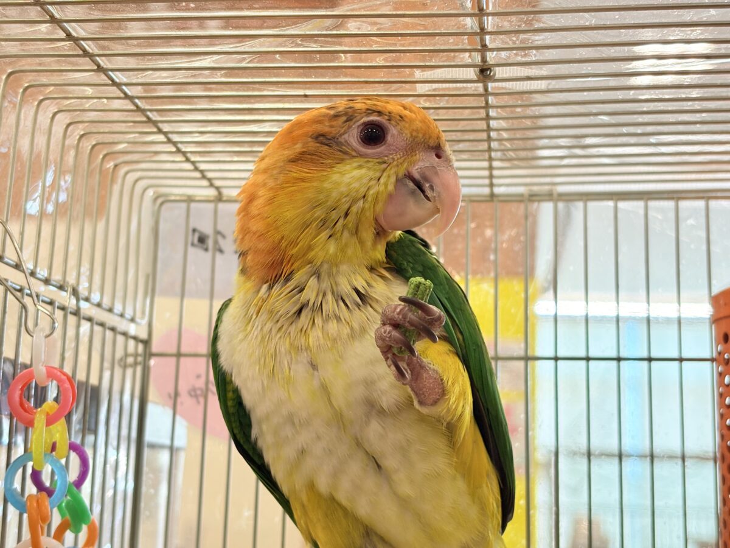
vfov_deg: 28.0
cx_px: 365
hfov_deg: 36.8
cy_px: 274
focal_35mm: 52
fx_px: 1097
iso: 64
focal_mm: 5.96
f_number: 1.6
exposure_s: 1/100
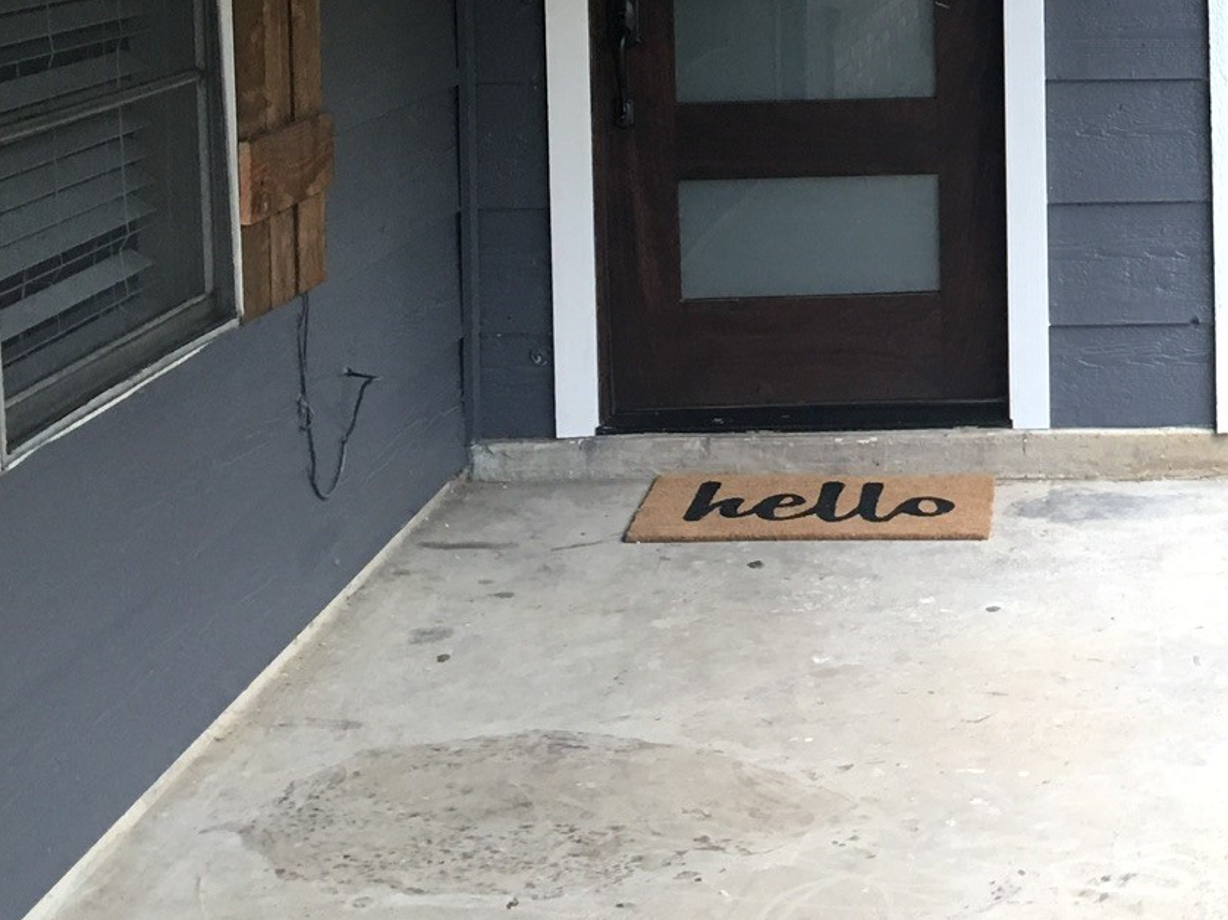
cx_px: 1317
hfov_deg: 25.6
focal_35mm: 71
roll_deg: +0.0
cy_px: 16
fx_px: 2518
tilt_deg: -3.2
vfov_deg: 20.1
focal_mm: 4.15
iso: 40
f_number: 2.2
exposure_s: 1/15
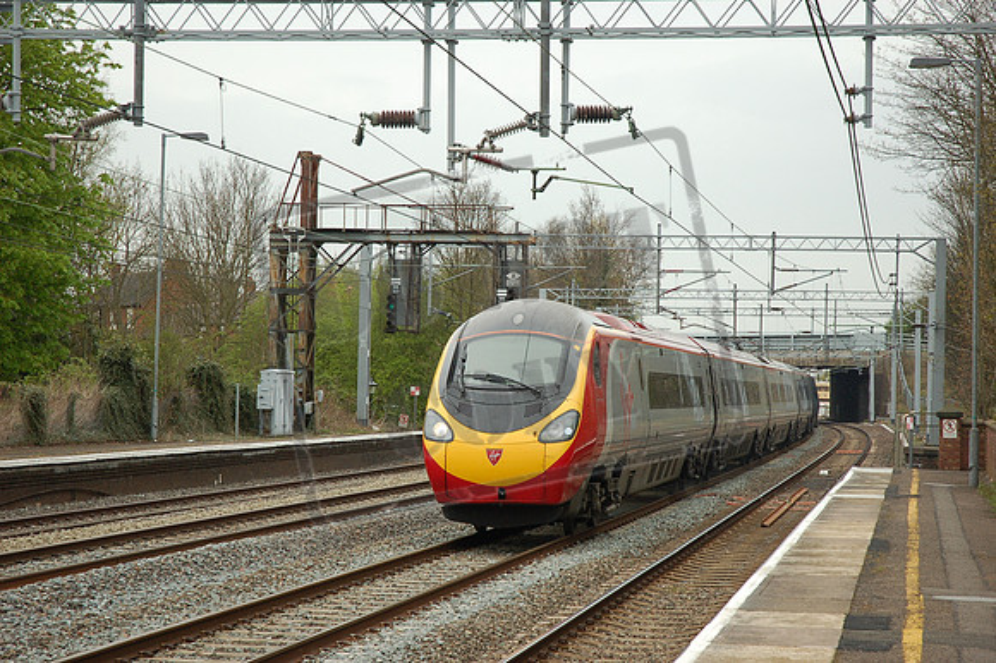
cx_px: 498
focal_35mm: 90
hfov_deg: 22.6
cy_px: 332
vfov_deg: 15.2
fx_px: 2488
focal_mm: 60
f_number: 4.5
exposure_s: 1/500
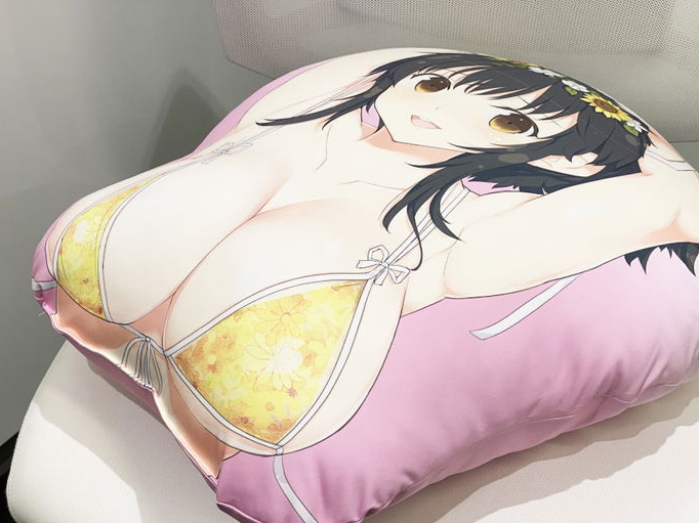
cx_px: 406
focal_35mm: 61
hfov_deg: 31.6
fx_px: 1231
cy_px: 304
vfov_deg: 24.0
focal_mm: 6
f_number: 2
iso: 100
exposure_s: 1/100
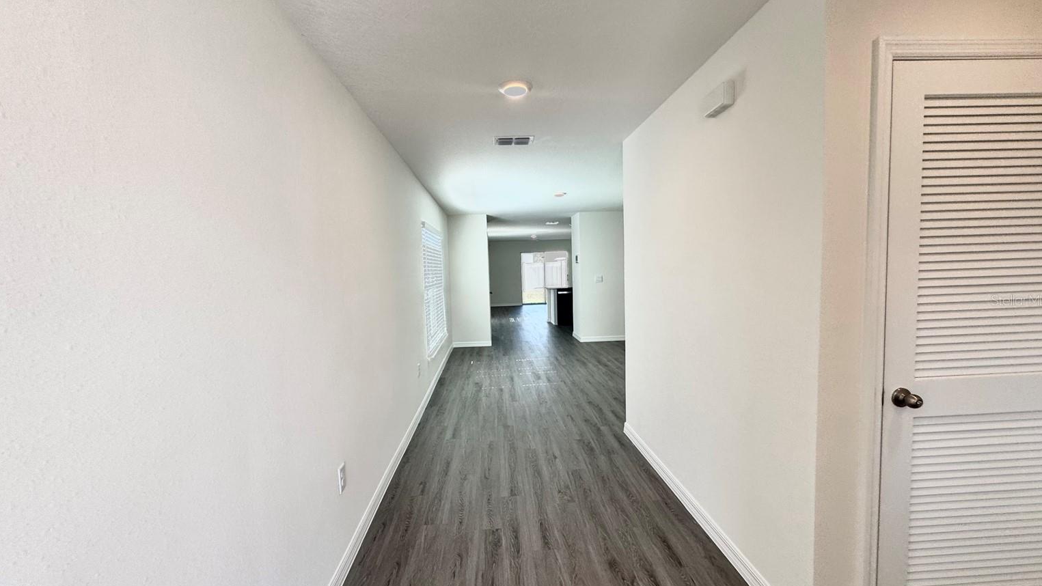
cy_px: 300
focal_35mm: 16
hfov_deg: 99.3
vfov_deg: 67.1
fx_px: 442
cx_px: 509
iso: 64
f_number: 2.2
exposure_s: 1/120
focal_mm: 2.22
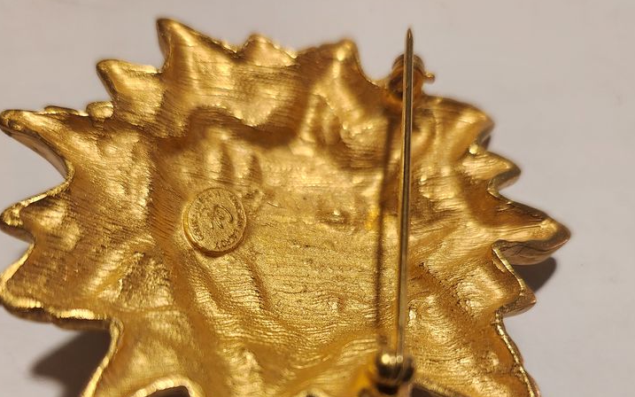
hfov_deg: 56.7
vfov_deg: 35.8
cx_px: 305
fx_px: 588
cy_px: 327
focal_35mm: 34
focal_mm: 5.4
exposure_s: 1/100
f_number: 1.8
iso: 400
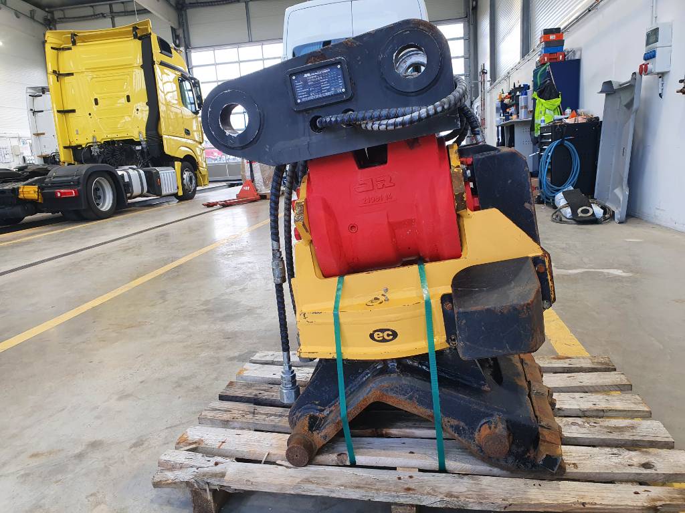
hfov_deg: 67.3
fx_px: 515
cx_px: 342
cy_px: 256
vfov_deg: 53.1
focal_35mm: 26
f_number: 2.4
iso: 64
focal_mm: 4.32
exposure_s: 1/100
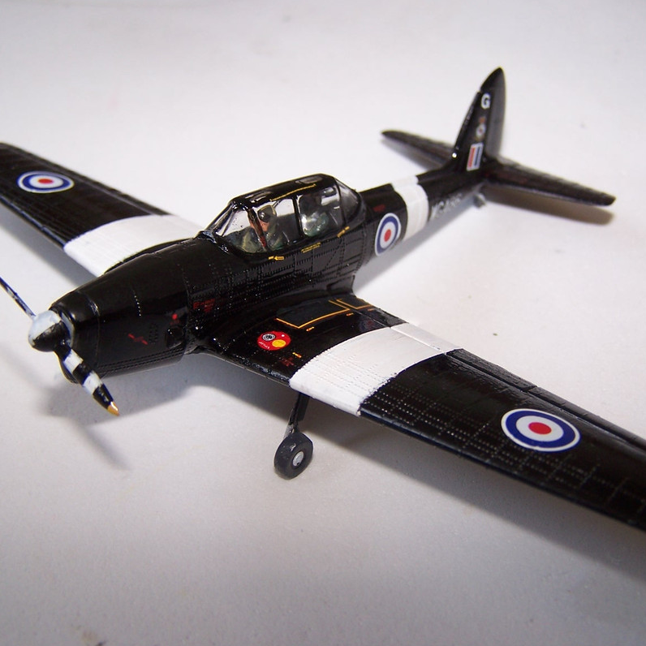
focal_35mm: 45
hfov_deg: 37.5
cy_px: 323
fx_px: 950
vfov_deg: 37.6
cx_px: 349
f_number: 2.8
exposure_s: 1/125
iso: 80
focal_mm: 6.3
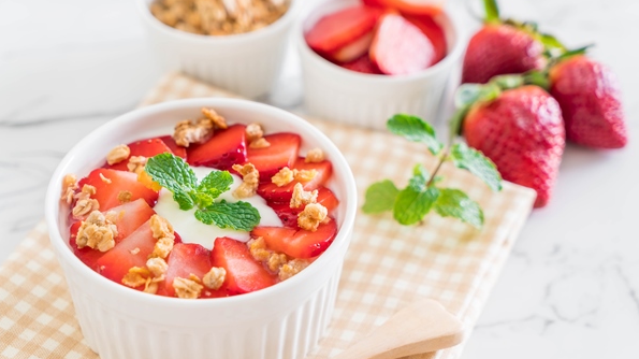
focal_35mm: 74
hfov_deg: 28.6
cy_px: 199
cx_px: 320
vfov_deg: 16.3
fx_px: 1253
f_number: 5.6
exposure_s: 1/100
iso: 100
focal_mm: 70
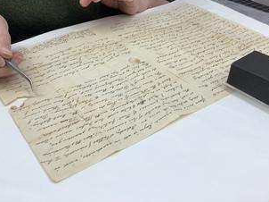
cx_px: 115
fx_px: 287
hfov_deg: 50.0
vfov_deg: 38.5
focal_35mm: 37
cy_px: 83
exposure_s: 1/100
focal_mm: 3.3
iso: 32
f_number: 2.4
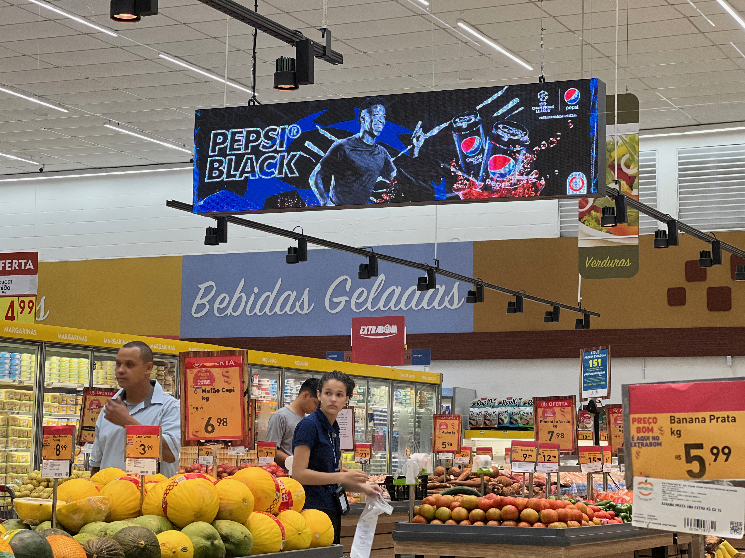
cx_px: 372
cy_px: 279
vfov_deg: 19.1
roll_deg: -1.0
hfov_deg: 25.3
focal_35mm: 77
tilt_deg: +6.5
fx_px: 1657
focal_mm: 9
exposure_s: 1/120
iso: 250
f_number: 2.8
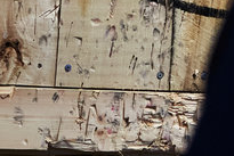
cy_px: -175
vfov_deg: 2.7
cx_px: 336
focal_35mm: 512
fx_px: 3330
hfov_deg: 4.0
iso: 1600
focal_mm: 70
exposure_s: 1/125
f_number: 4
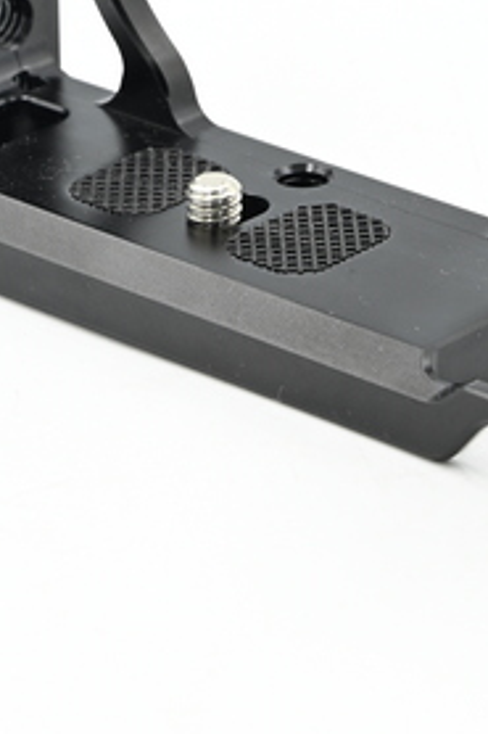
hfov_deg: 6.4
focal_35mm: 216
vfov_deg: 9.4
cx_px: 179
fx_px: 4397
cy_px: -136
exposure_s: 1/30
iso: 200
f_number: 11
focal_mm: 60
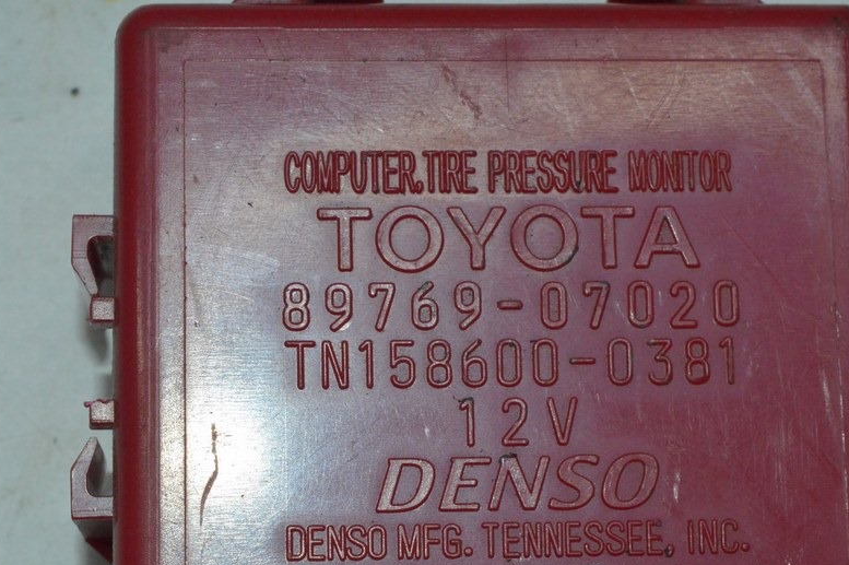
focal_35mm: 109
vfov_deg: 12.6
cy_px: 320
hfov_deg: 18.8
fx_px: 2561
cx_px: 438
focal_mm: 55
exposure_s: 1/200
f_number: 16
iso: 2500
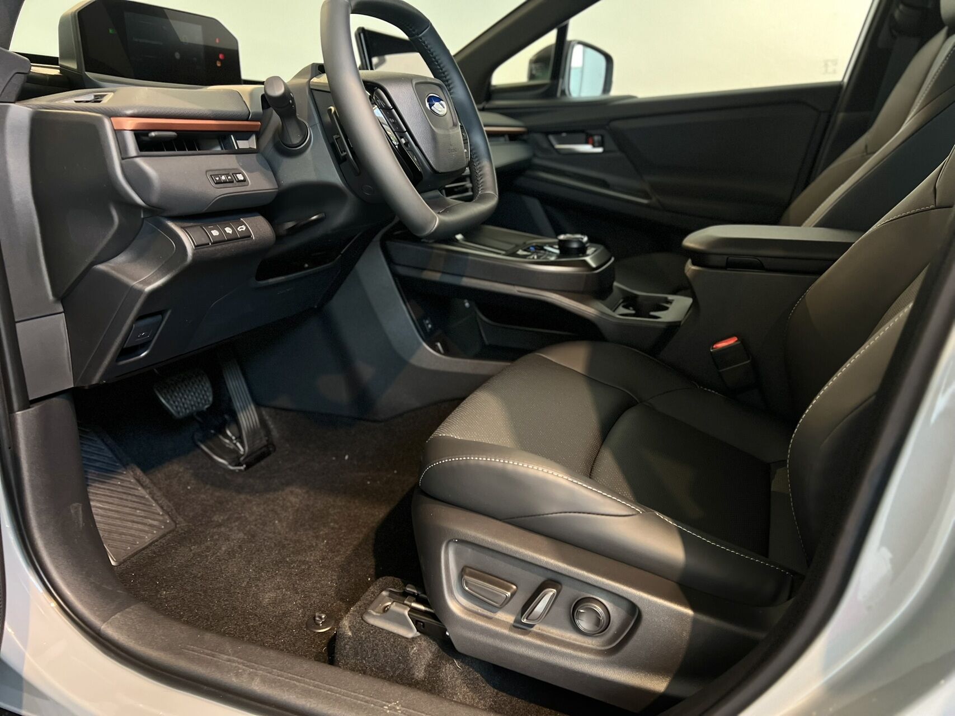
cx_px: 478
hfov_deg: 67.3
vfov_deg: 53.1
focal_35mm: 26
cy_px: 358
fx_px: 717
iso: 250
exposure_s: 1/50
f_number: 1.5
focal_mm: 5.7
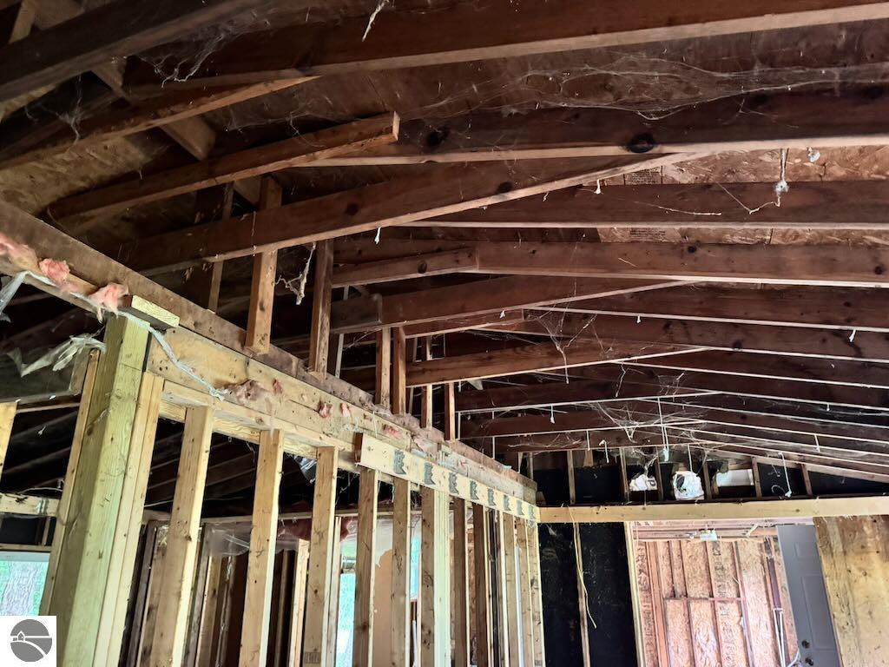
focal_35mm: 24
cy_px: 334
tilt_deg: +23.1
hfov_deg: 71.6
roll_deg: -0.6
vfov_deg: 56.8
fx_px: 616
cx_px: 444
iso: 1250
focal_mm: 6.76
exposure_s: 1/30
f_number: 1.78
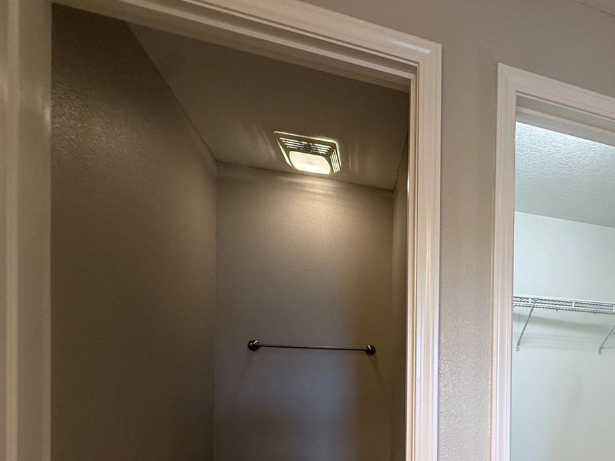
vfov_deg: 52.4
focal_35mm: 24
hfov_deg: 63.1
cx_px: 522
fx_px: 426
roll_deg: -1.1
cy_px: 382
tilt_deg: -0.1
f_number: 2.2
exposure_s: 1/120
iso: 160
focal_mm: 2.22
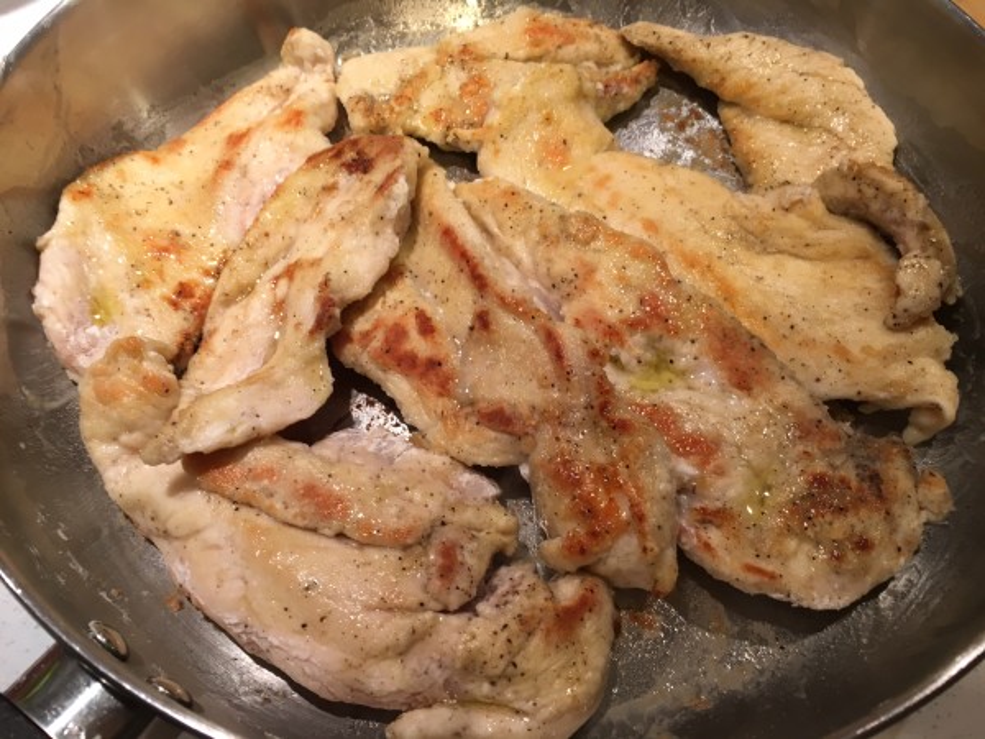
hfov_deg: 61.7
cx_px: 492
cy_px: 370
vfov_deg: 48.2
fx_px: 825
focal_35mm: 29
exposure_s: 1/33
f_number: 2.2
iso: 64
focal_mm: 4.15
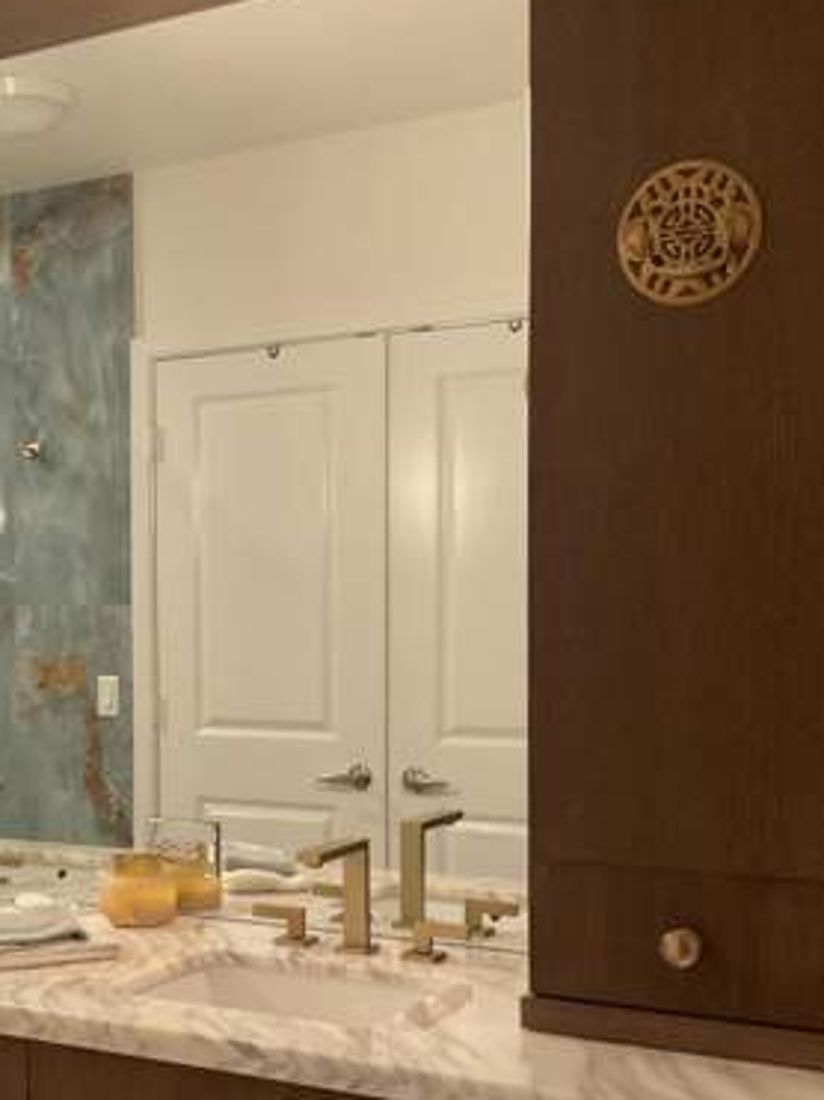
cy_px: 676
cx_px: 181
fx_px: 1588
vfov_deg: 38.0
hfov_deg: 28.5
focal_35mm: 50
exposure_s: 1/40
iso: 250
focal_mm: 3
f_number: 1.8
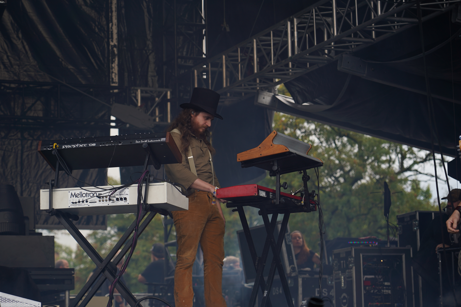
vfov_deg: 13.0
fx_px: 1344
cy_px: 154
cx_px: 230
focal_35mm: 105
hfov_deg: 19.5
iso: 100
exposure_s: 1/200
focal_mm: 105
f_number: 5
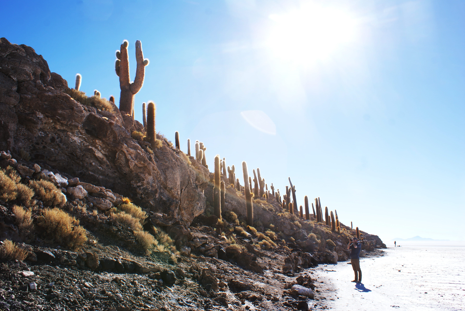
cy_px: 156
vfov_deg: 43.7
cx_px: 232
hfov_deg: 61.9
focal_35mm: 30
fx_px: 388
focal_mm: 20
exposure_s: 1/125
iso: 100
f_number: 11
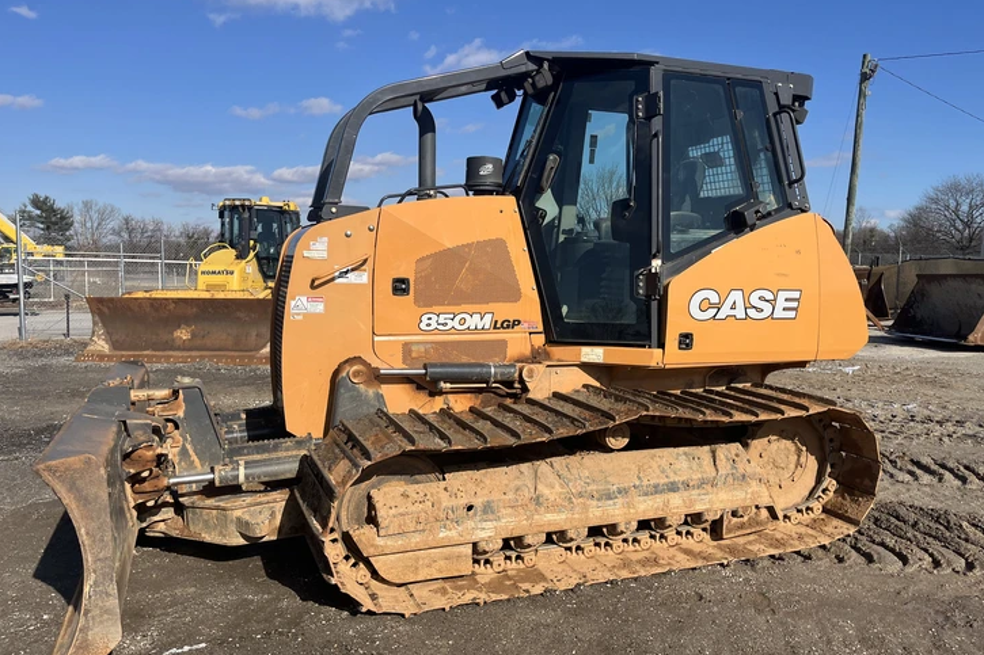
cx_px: 506
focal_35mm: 28
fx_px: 765
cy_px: 353
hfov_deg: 65.5
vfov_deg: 46.3
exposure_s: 1/4149
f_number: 1.6
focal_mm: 5.1
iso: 50
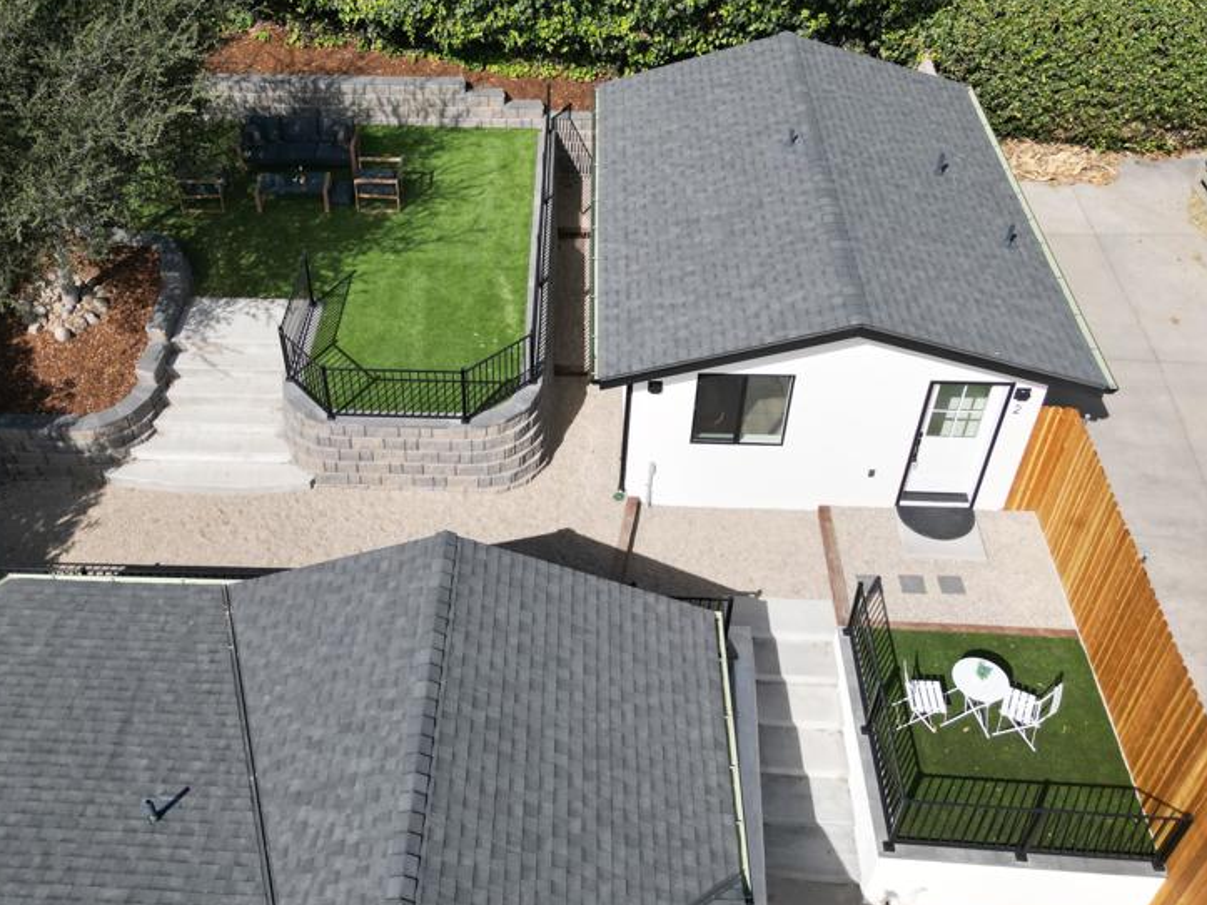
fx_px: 1185
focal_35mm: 34
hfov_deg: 53.6
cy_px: 439
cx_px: 487
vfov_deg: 41.8
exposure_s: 1/320
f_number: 1.7
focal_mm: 6.72
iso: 150
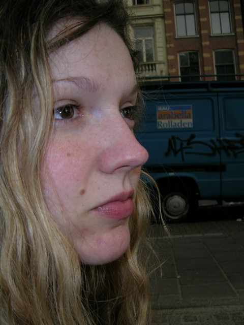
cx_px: 122
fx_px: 329
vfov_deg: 52.6
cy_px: 162
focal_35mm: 35
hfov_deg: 40.7
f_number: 2.8
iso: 50
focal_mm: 5.4
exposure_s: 1/60.1
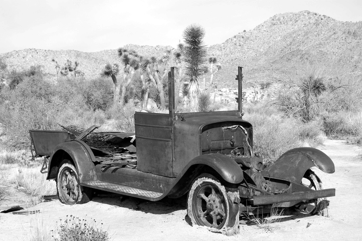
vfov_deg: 16.5
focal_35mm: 82
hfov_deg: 24.6
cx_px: 181
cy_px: 120
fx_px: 829
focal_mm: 55
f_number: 9
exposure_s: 1/320
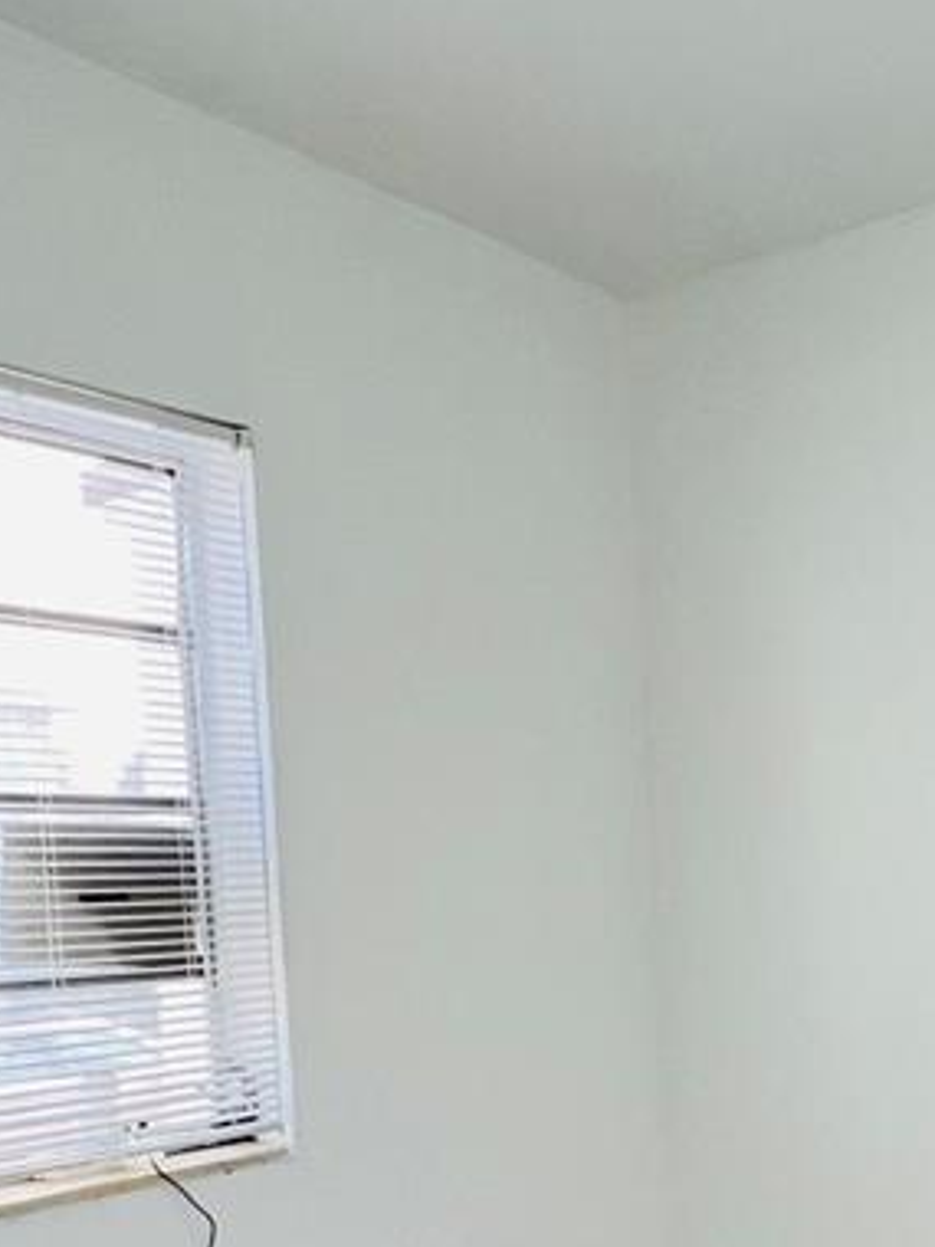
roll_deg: +2.9
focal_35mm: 41
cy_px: 991
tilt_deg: -4.2
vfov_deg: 43.7
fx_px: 1477
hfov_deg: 33.5
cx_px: 820
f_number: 1.8
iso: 125
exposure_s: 1/99
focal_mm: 1.57
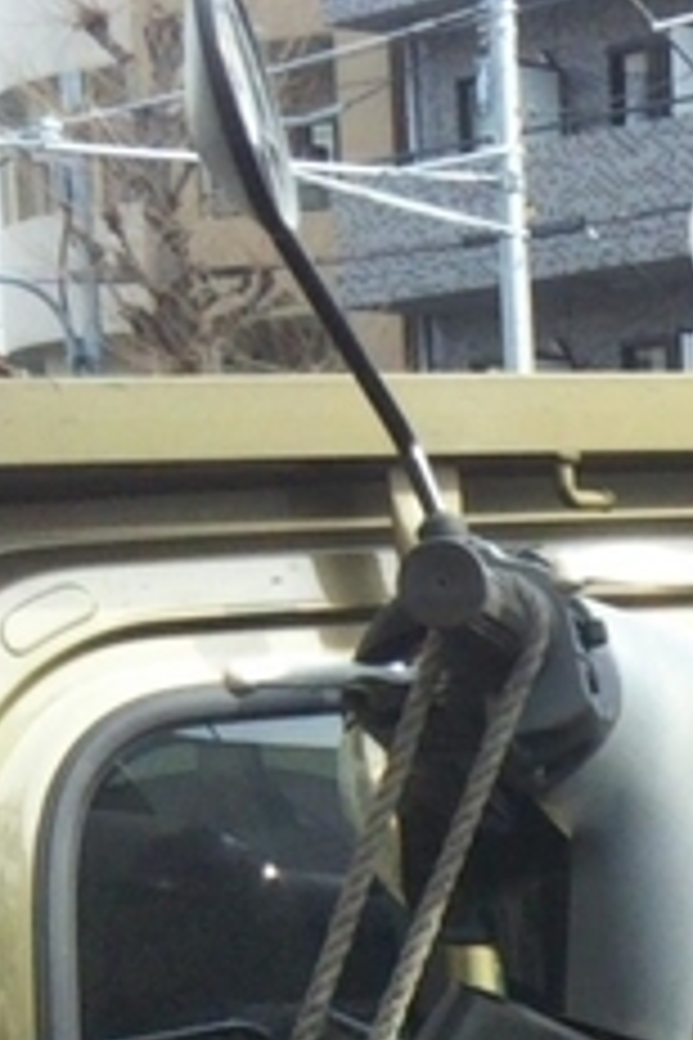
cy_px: 1621
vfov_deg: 12.0
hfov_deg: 7.6
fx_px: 4677
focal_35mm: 162
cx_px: 1953
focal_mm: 4
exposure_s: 1/185
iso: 37
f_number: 2.2
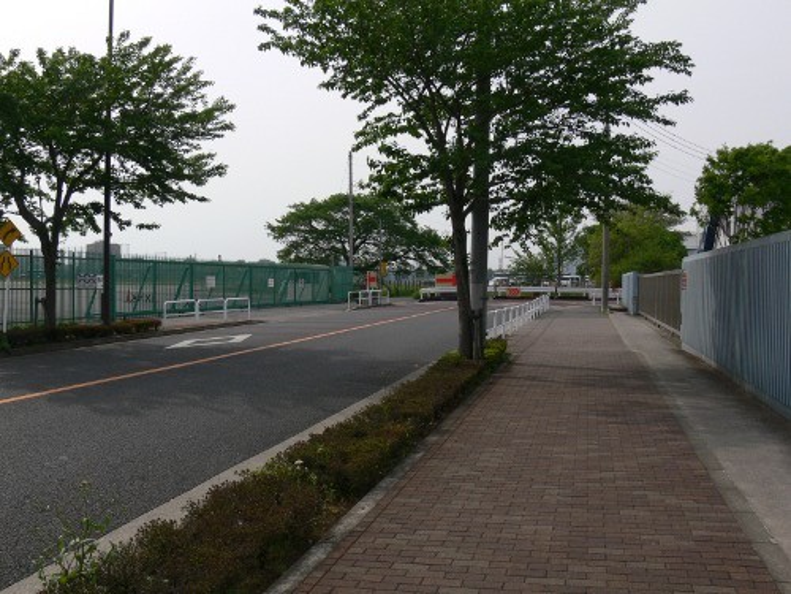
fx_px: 800
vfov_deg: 40.7
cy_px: 297
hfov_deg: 52.6
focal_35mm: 35
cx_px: 396
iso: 80
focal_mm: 7.4
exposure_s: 1/320
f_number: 5.6
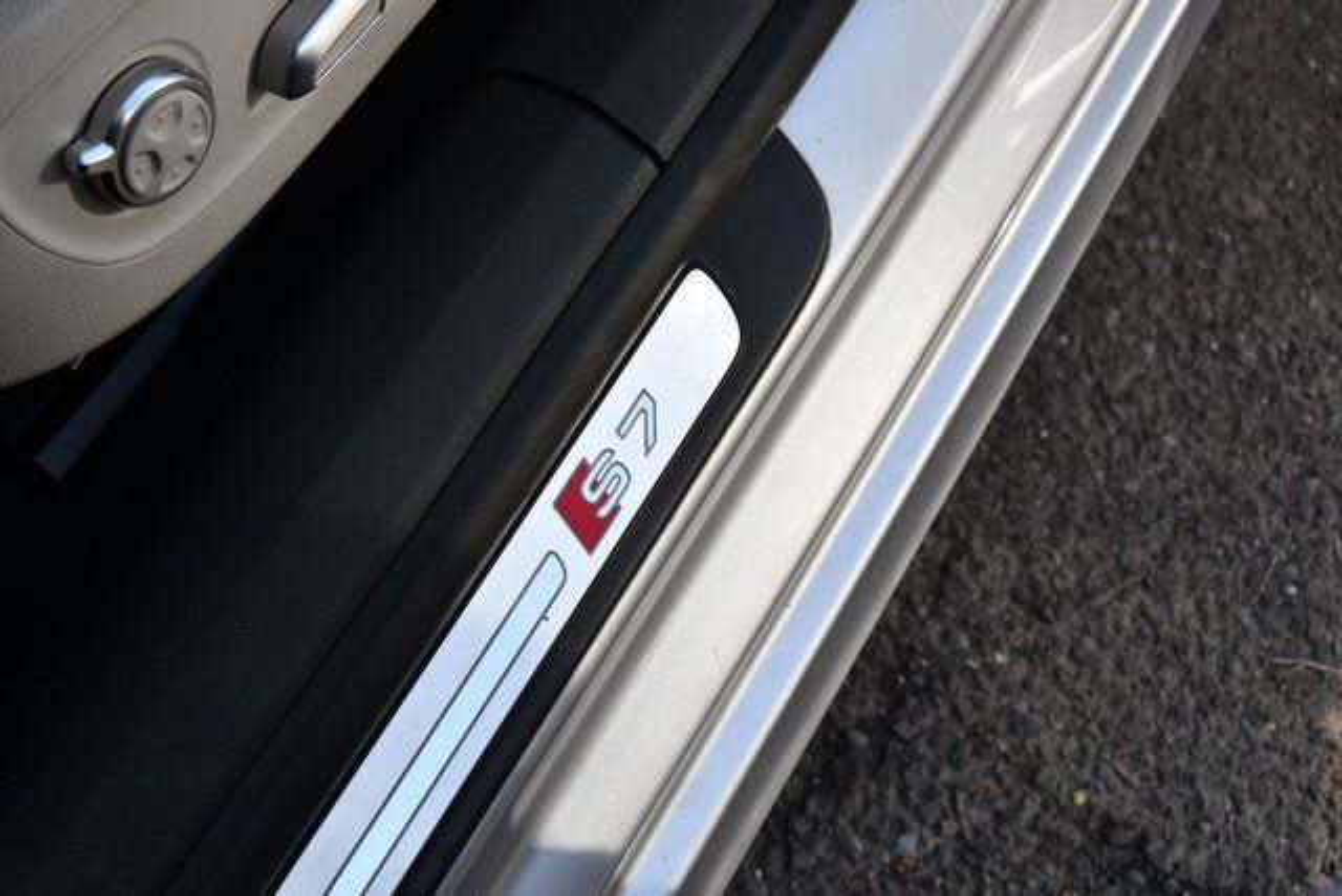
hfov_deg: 31.9
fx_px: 2349
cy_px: 448
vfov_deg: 21.6
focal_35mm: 63
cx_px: 671
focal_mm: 42
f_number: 6.3
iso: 200
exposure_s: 1/250
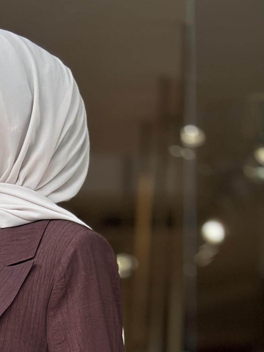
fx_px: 1790
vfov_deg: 10.6
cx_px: -23
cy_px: 608
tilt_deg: -2.8
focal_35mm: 176
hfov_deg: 8.4
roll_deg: -0.6
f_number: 1.78
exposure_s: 1/444
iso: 80
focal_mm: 6.86
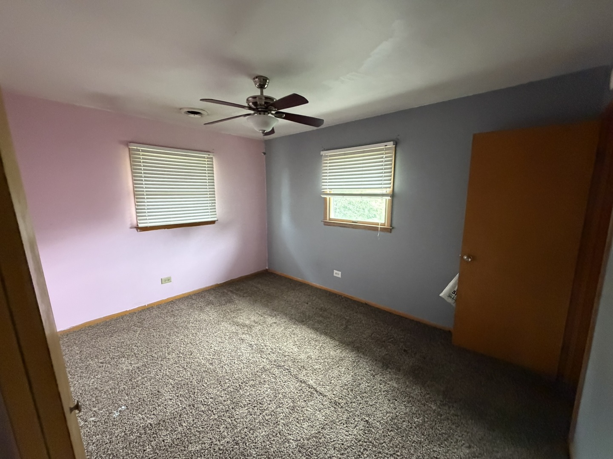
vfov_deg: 85.7
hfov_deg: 102.1
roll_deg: -0.2
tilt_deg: -8.7
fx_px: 248
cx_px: 306
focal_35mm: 14
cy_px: 230
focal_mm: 2.22
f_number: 2.2
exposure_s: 1/60
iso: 800
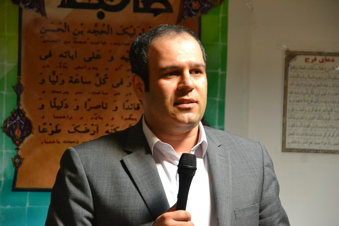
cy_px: 113
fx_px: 1482
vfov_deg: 8.7
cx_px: 170
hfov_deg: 13.0
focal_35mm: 158
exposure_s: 1/60
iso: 2000
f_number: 5.3
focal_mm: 105
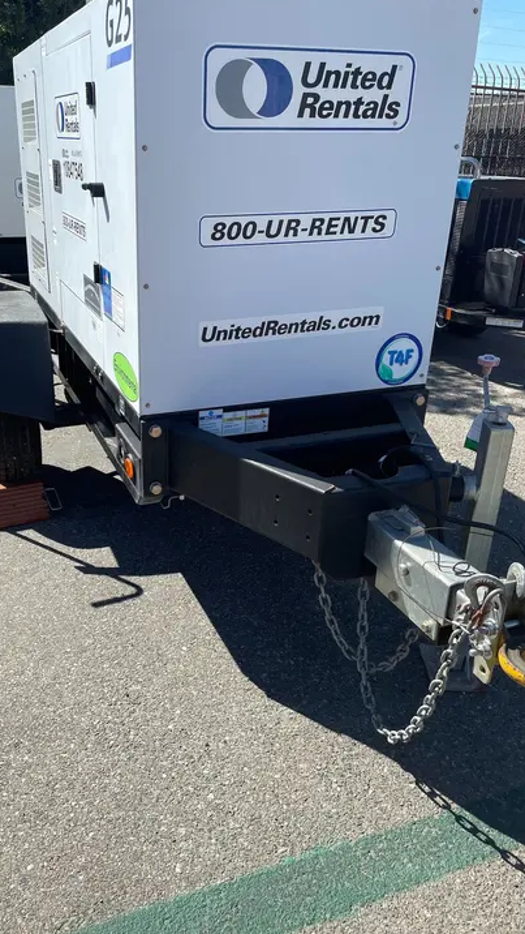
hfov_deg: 39.6
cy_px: 466
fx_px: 717
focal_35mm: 29
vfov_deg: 66.1
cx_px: 168
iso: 50
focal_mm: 4.2
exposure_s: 1/3300
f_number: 1.6
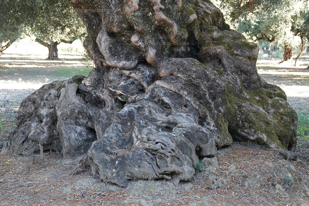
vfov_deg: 23.4
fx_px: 498
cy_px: 103
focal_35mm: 58
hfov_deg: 34.5
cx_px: 154
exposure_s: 1/60
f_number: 3.5
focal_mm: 21.32
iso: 500
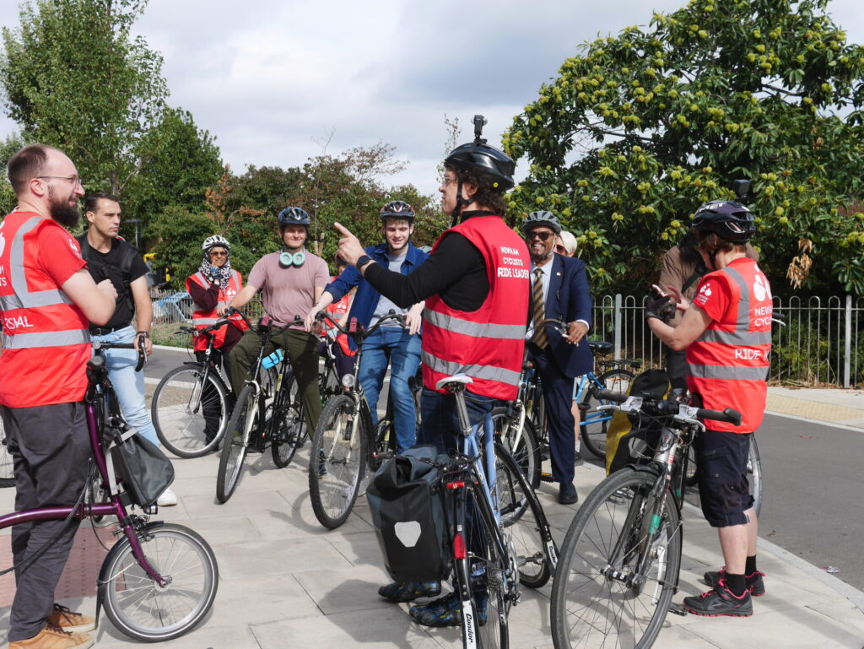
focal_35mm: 40
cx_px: 432
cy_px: 324
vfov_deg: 36.0
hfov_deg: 46.8
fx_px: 999
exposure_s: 1/1000
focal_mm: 20
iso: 200
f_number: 5
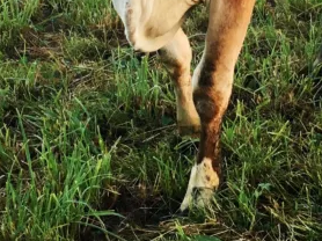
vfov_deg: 13.7
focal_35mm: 107
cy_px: 12
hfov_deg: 18.4
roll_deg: +2.6
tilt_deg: -16.7
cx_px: 210
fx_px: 994
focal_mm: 4.15
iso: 25
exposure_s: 1/40
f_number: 2.2
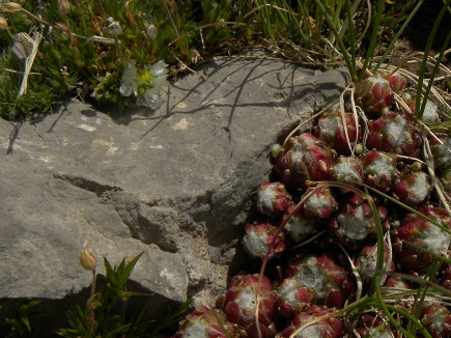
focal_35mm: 68
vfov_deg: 21.6
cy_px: 201
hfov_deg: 27.7
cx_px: 388
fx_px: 886
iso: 64
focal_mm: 6.6
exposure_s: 1/640
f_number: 6.3
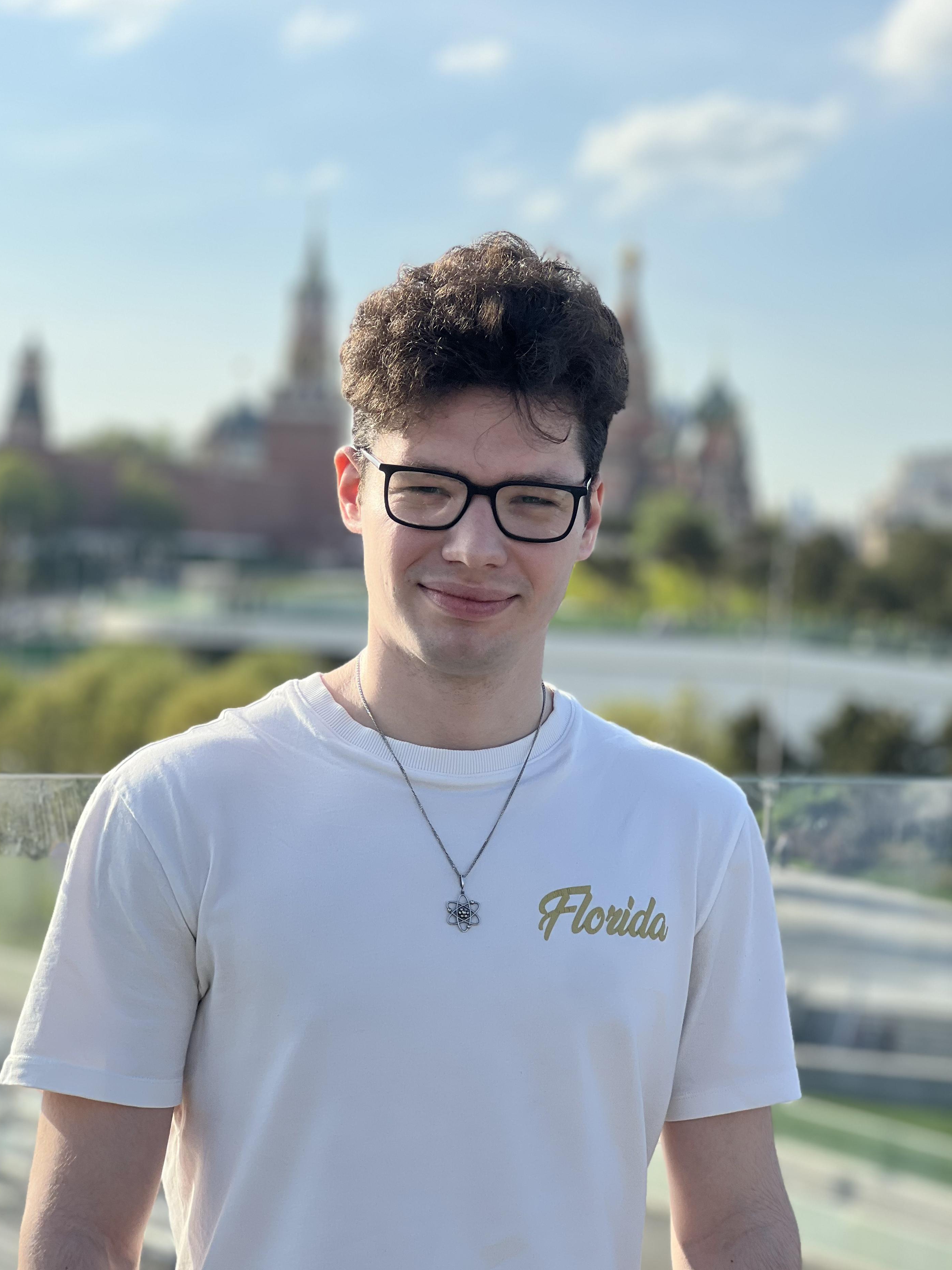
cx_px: 444
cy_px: 629
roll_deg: -2.5
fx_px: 3044
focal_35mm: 83
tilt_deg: +1.0
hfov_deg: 17.8
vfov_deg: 23.6
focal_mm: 9
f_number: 2.8
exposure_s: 1/412
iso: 32
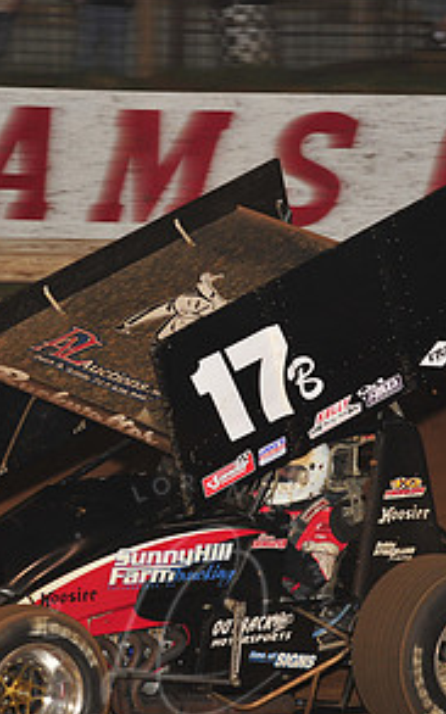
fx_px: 5292
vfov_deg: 7.7
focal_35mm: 272
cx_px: 188
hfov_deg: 4.8
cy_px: 397
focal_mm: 135
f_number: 7.1
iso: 1000
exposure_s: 1/320
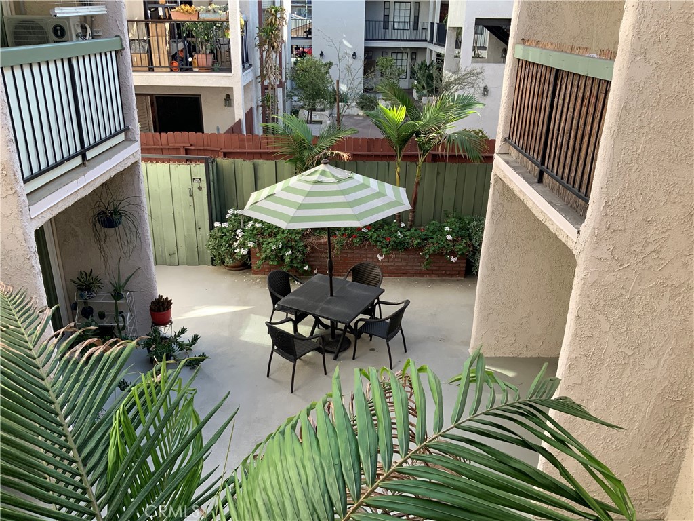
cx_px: 347
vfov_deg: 48.2
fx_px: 581
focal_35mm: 29
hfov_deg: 61.7
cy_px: 260
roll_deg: -1.8
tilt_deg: -22.2
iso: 16
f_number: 1.8
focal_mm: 3
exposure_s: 1/242
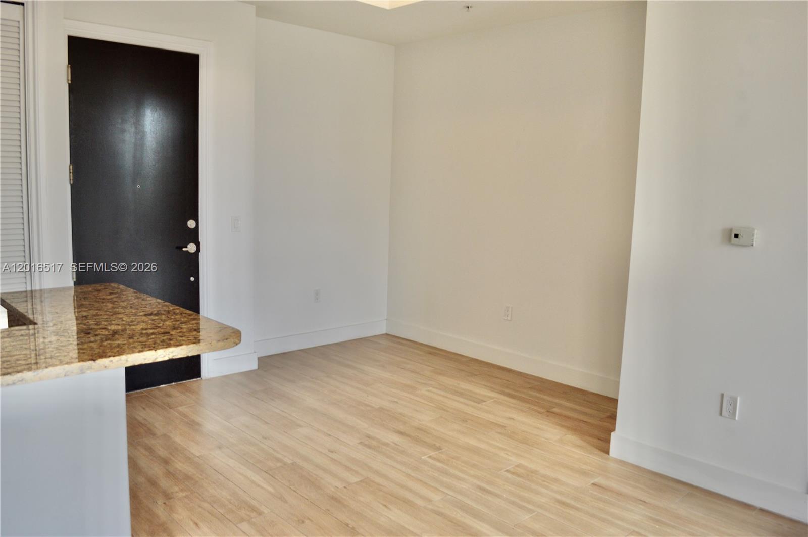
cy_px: 268
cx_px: 404
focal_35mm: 27
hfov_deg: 67.4
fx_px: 605
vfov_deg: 47.8
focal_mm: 18
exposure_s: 1/60
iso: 400
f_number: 4
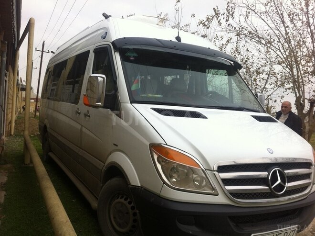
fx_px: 318
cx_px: 158
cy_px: 118
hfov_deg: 52.7
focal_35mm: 35
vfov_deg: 40.6
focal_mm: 3.85
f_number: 2.8
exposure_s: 1/464
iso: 80
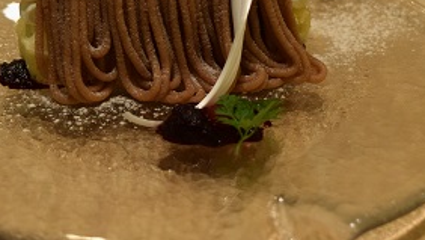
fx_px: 1026
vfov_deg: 13.3
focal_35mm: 91
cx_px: 181
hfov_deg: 23.4
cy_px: 50
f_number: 4.5
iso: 1100
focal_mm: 34
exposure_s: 1/125
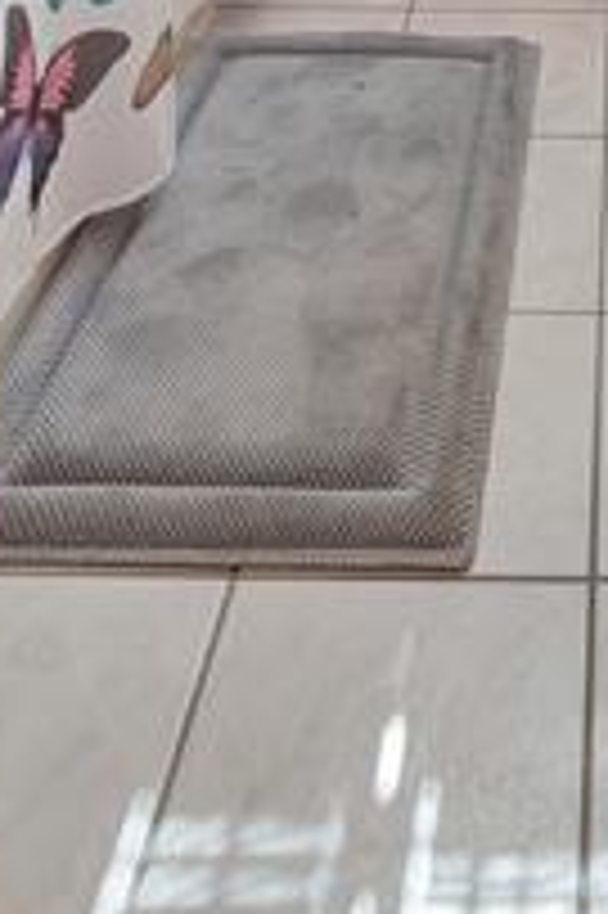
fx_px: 1345
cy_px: -689
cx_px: 651
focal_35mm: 53
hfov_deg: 24.0
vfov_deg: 22.9
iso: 100
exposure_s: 1/13
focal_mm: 14
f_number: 9
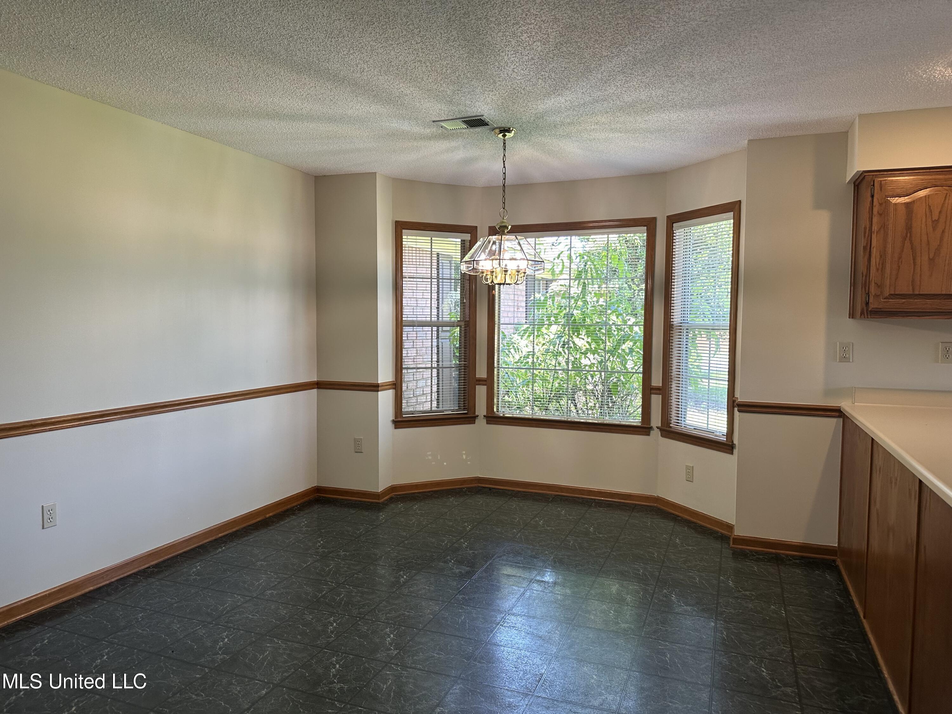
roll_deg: -0.3
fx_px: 660
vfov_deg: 56.8
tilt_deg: -3.1
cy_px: 357
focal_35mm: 24
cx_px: 476
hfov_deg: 71.6
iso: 125
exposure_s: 1/120
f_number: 1.78
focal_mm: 6.86
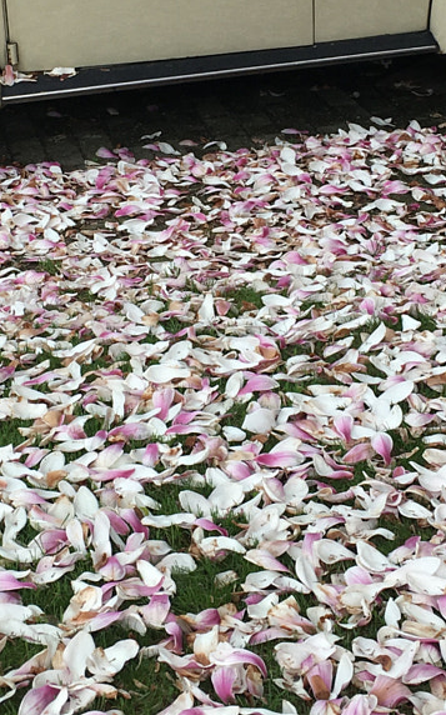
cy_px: 156
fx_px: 1674
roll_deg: -0.1
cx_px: 220
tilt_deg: -14.7
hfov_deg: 15.2
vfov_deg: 23.8
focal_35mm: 86
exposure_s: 1/405
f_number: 2.2
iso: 25
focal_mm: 4.15
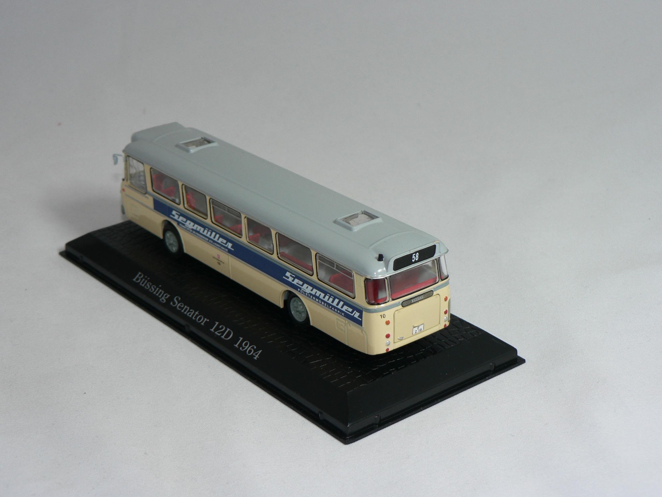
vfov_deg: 21.6
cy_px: 248
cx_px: 331
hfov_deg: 28.6
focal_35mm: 68
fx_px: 1300
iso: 80
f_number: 3.2
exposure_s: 1/60
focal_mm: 11.4
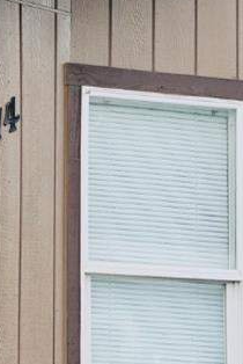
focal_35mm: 167
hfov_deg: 7.9
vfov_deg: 12.2
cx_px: -201
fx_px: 1687
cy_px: 312
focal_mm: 35
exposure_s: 1/60
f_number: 4
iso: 100
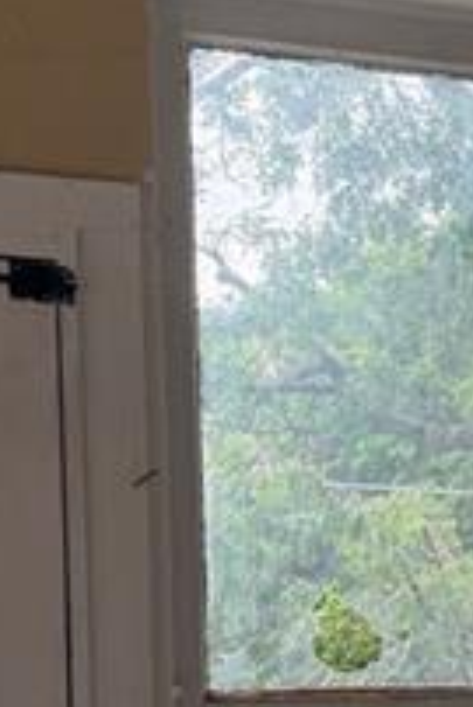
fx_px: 1869
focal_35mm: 95
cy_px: 714
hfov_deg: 14.1
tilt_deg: -4.8
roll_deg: -0.3
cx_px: 536
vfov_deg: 20.7
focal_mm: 6.76
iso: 100
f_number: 1.78
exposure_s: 1/338
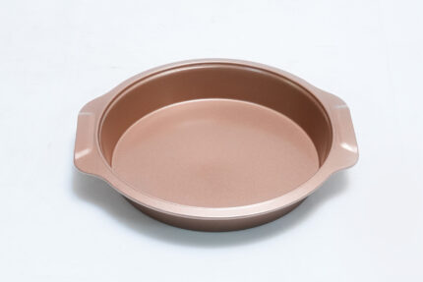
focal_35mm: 88
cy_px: 141
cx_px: 212
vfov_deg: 15.5
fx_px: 1034
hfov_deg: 23.1
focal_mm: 59
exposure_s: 1/125
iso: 3200
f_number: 10
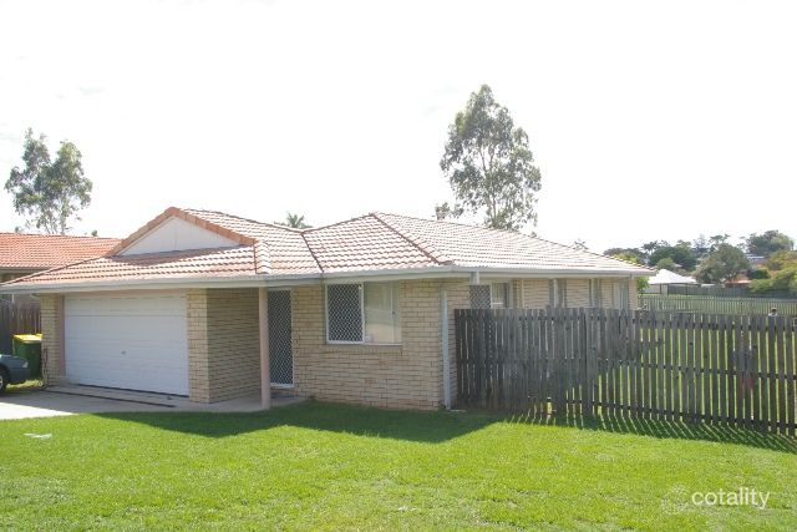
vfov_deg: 25.1
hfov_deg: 36.9
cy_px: 266
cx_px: 398
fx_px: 1196
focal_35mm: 54
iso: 200
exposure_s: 1/180
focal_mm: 36
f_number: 11
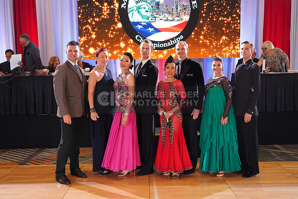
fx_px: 323
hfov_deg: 49.5
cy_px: 100
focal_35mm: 39
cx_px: 149
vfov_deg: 34.2
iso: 2000
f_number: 4.5
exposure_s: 1/160
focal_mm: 39
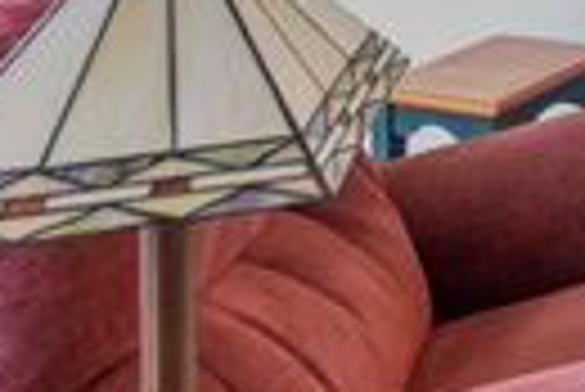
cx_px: 1264
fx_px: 1204
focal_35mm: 74
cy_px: -462
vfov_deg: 14.3
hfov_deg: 17.0
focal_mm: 10
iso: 320
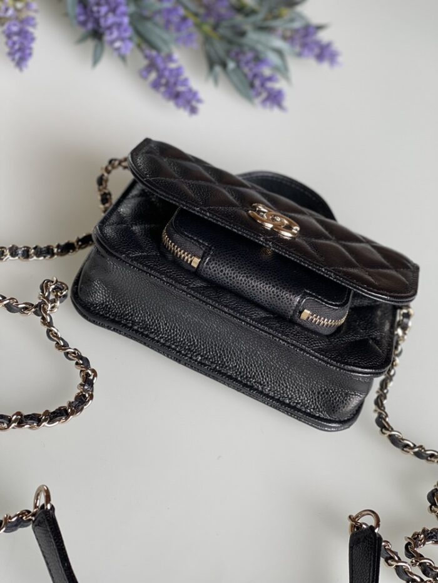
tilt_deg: -39.1
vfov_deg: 30.3
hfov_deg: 22.9
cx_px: 219
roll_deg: -26.1
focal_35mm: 64
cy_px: 292
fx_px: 1079
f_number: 2.2
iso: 80
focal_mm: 7.5
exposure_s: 1/121
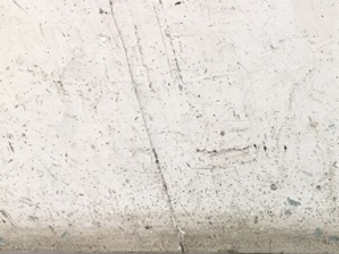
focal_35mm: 70
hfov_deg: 24.8
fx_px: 686
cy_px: 295
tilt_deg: -36.7
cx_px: 417
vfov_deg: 19.9
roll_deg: +2.9
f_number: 1.8
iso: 32
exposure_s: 1/33
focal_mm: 4
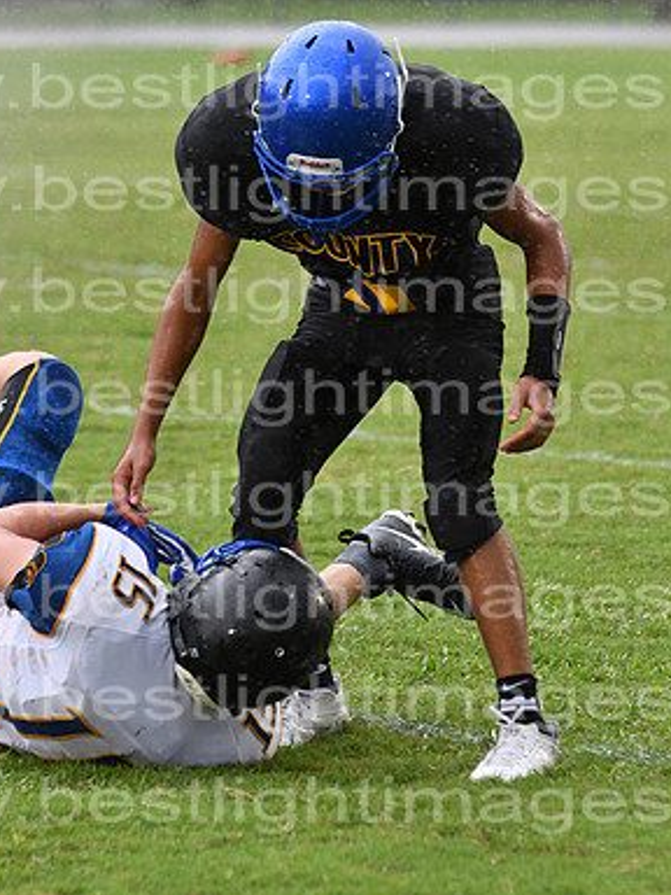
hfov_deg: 4.9
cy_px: 449
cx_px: 345
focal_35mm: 305
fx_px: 7883
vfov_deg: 6.5
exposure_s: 1/1600
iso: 1000
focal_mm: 140
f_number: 3.5
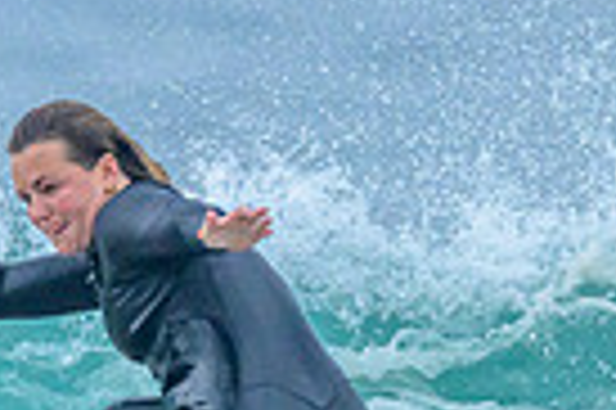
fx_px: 68567
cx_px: -36
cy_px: 727
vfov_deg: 0.3
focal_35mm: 4012
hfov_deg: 0.5
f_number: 6.3
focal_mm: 800
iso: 2500
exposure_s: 1/3200
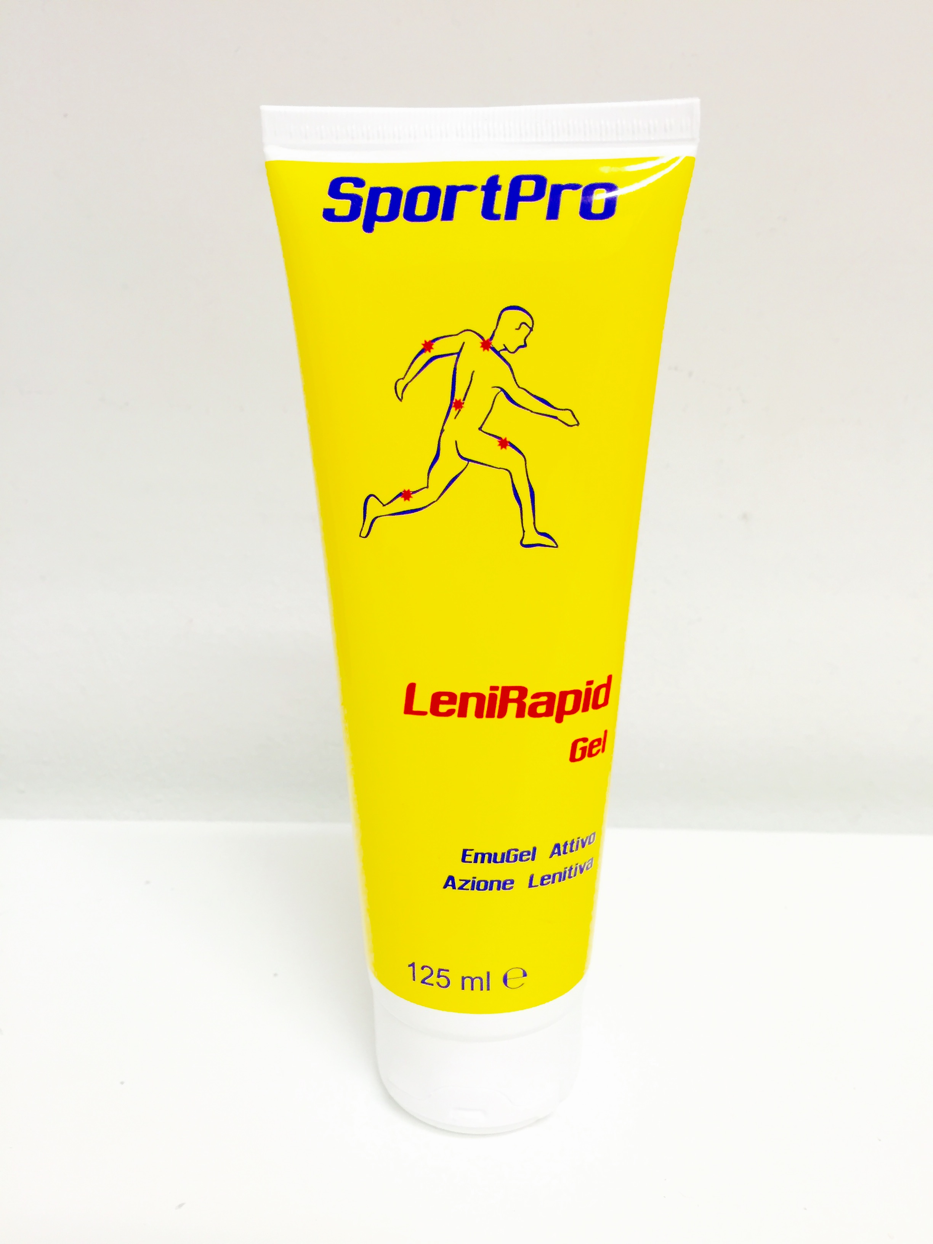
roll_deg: -0.4
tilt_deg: -17.9
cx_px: 466
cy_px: 622
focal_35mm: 29
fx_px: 1042
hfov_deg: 48.2
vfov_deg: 61.7
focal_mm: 4.15
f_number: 2.2
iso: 50
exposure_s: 1/33
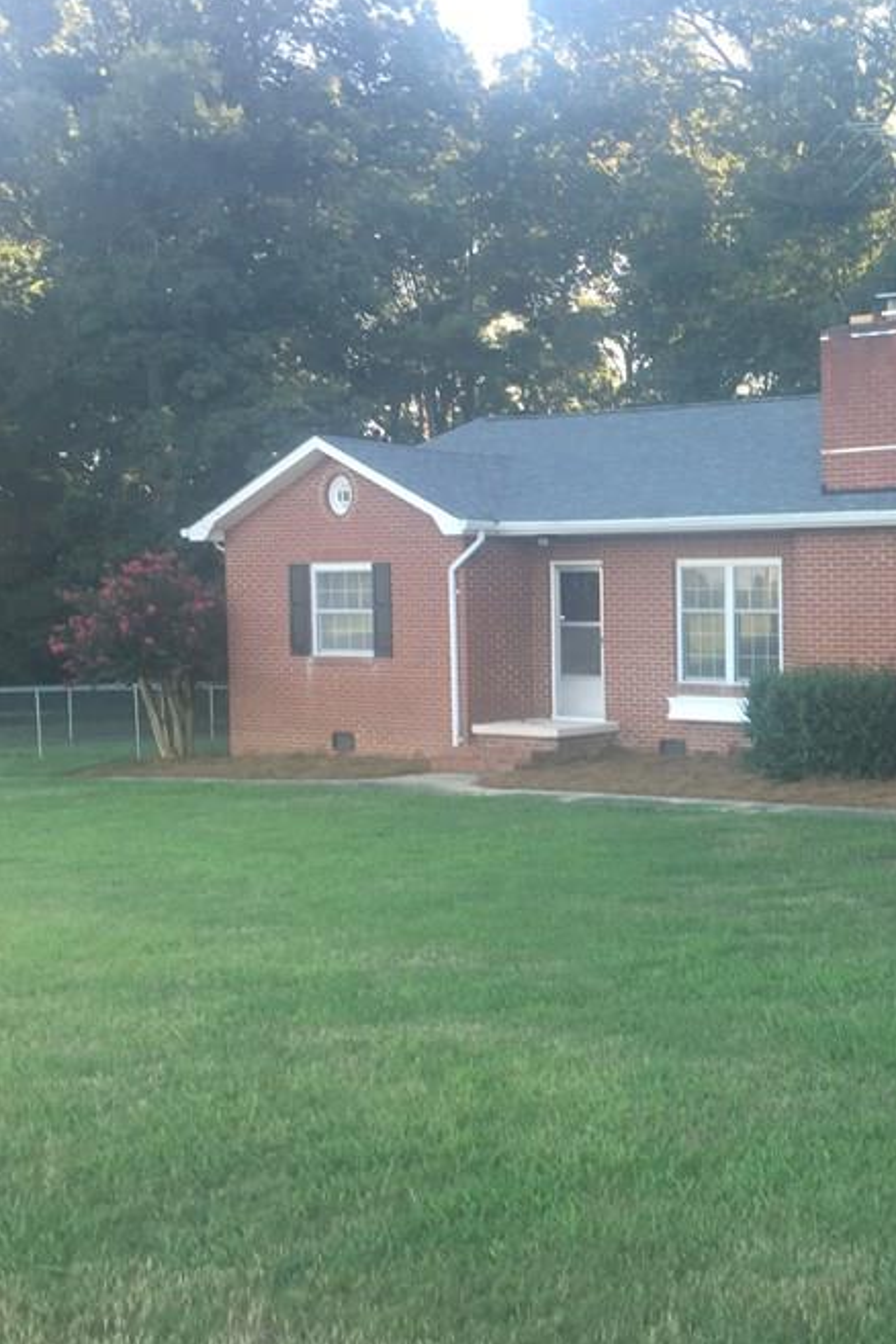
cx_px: 947
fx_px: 1755
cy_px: 698
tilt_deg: -0.9
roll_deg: -0.1
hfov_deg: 26.7
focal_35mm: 47
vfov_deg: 41.9
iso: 25
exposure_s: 1/60
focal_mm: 4.15
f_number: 2.2
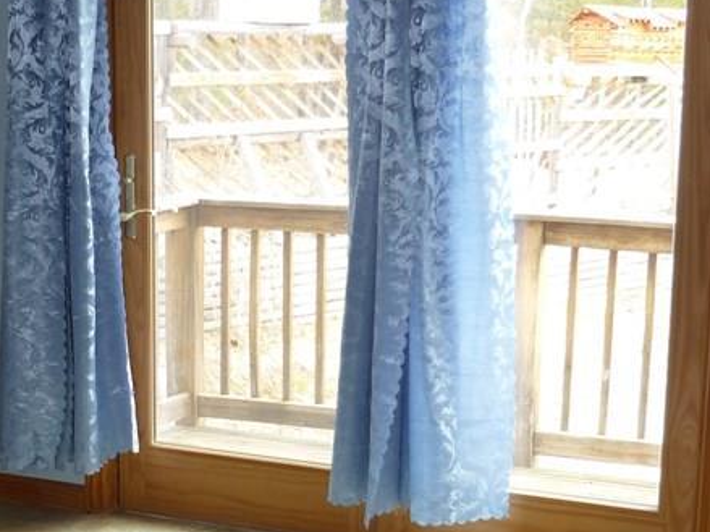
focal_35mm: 77
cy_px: 365
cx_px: 152
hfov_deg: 25.0
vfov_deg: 19.1
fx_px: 1579
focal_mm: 5.5
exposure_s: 1/50
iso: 100
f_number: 2.8
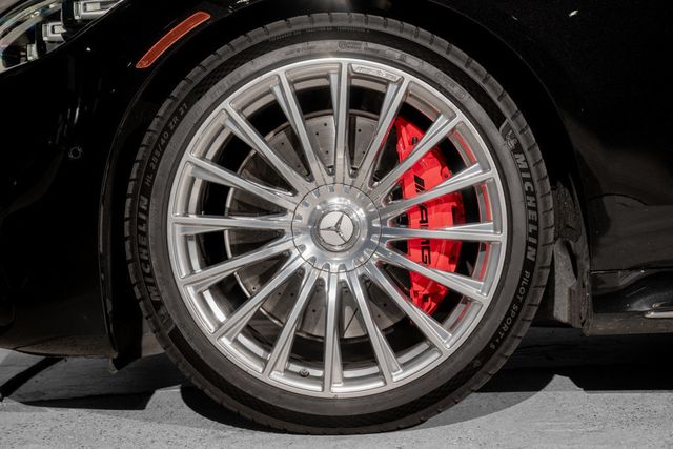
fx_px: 1141
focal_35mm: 61
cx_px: 336
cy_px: 224
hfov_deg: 32.9
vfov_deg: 22.3
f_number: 6.3
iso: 320
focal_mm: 61
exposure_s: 1/50
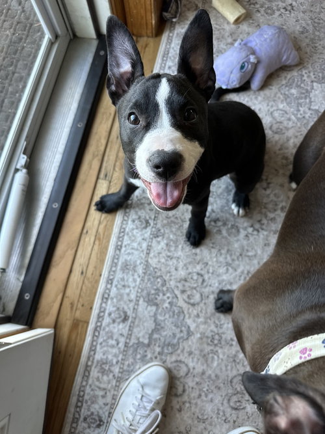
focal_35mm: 24
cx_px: 162
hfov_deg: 56.8
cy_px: 217
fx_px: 301
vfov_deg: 71.6
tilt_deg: -74.7
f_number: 1.78
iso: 125
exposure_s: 1/121
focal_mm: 6.86
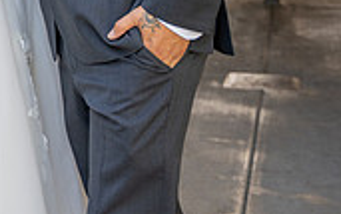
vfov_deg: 9.3
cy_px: -169
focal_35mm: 134
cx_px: -100
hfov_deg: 14.9
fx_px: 1246
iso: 125
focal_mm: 38.7
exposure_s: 1/80
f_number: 3.2
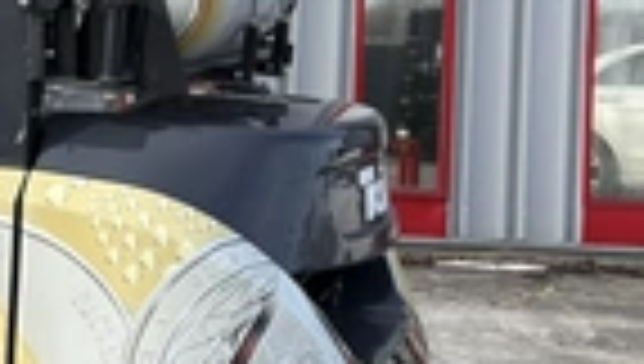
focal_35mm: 79
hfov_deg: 24.1
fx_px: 1351
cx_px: -149
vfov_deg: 15.1
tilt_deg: +1.3
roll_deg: -2.0
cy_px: 13
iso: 50
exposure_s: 1/1287
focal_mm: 5.96
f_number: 1.6
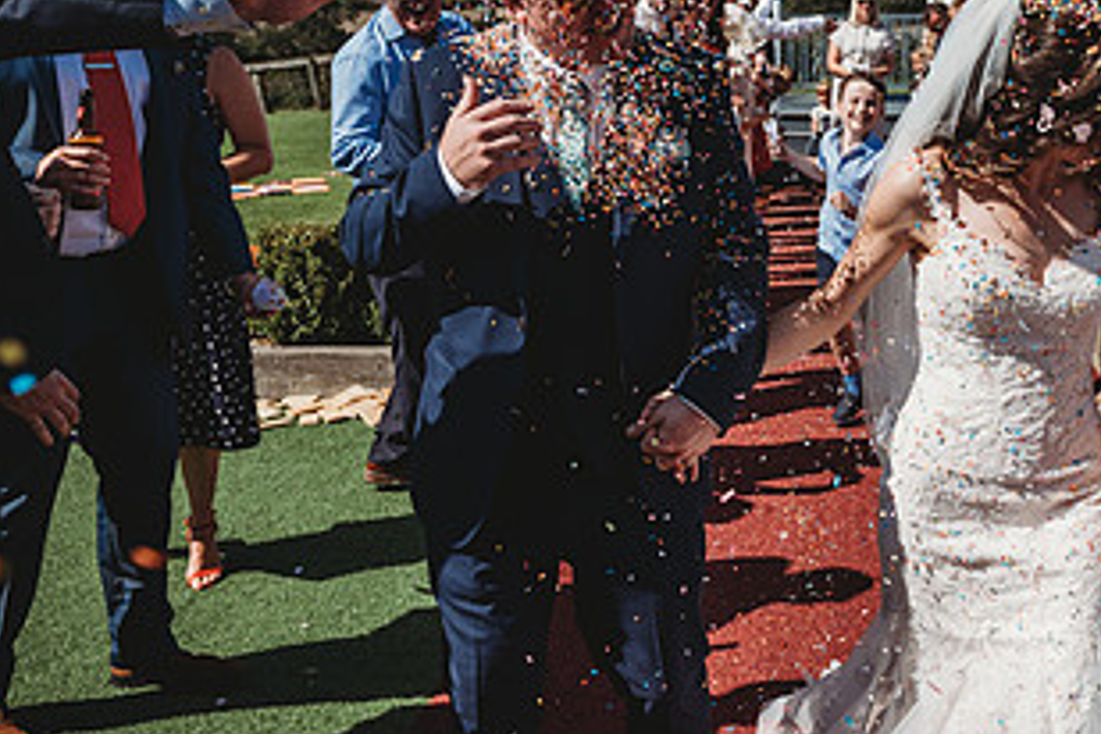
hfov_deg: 42.9
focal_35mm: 45
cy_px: 237
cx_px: 755
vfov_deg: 29.6
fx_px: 1376
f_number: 5
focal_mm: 24
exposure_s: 1/640
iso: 100
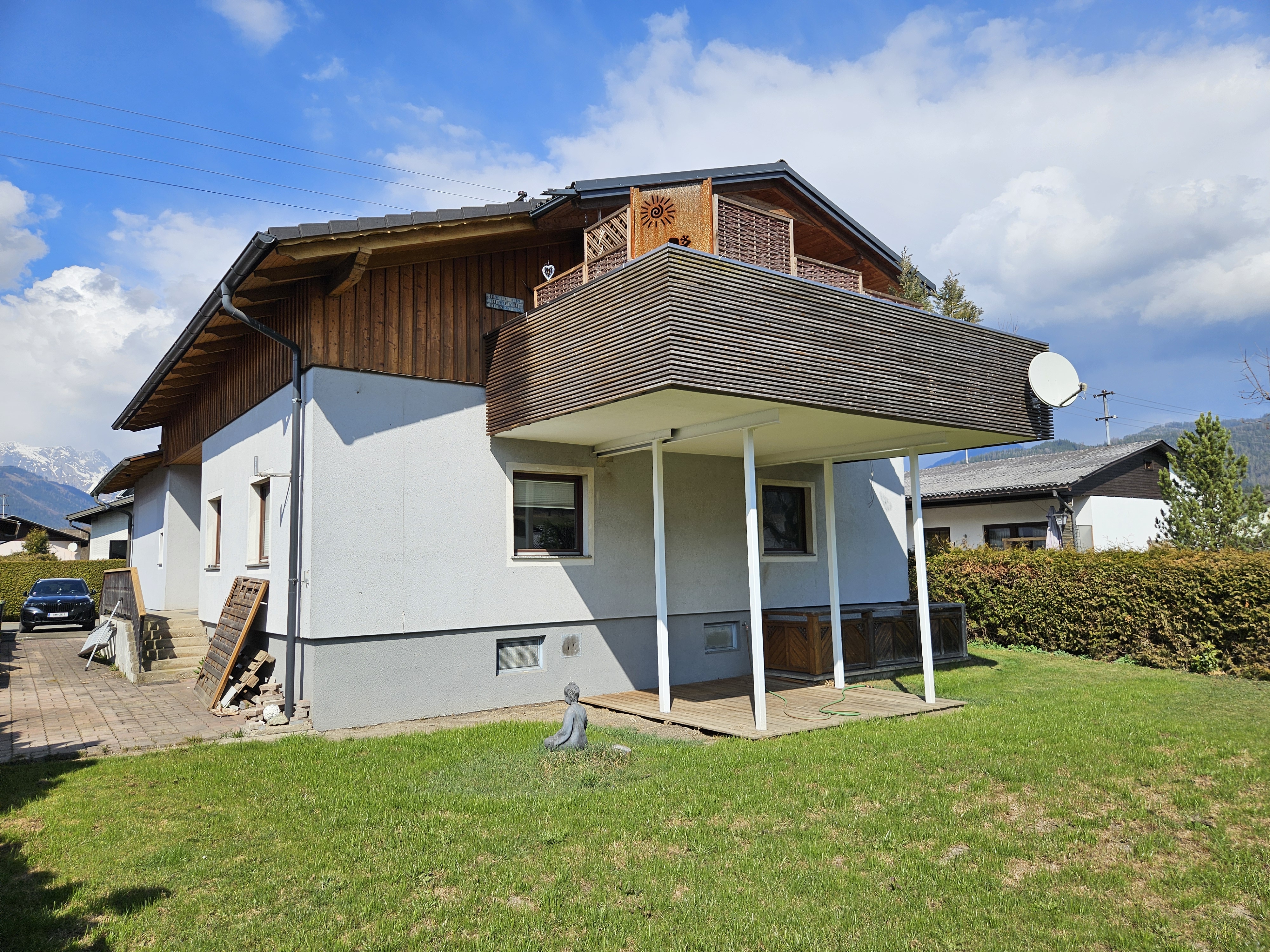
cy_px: 476
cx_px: 635
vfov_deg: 58.9
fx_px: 844
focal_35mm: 23
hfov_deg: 73.9
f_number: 1.8
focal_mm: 5.4
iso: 25
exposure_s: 1/2828
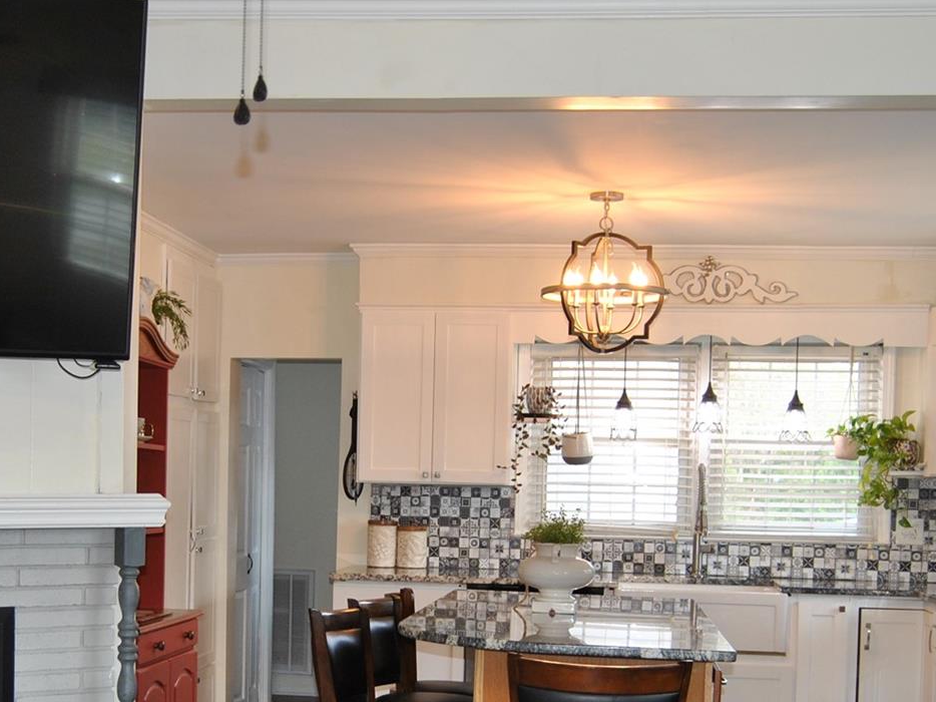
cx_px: 327
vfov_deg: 25.2
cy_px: 572
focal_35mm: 57
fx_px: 1541
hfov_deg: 33.5
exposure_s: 1/60
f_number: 3.5
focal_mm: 18
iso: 200
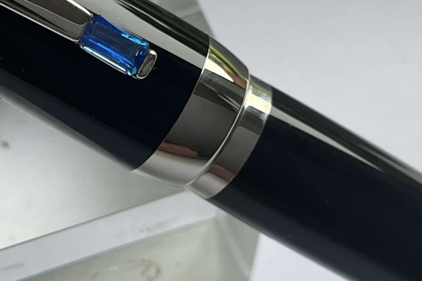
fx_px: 774
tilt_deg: -59.5
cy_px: 115
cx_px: 201
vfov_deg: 20.6
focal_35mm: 66
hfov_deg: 30.5
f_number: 1.8
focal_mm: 3
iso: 32
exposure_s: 1/122
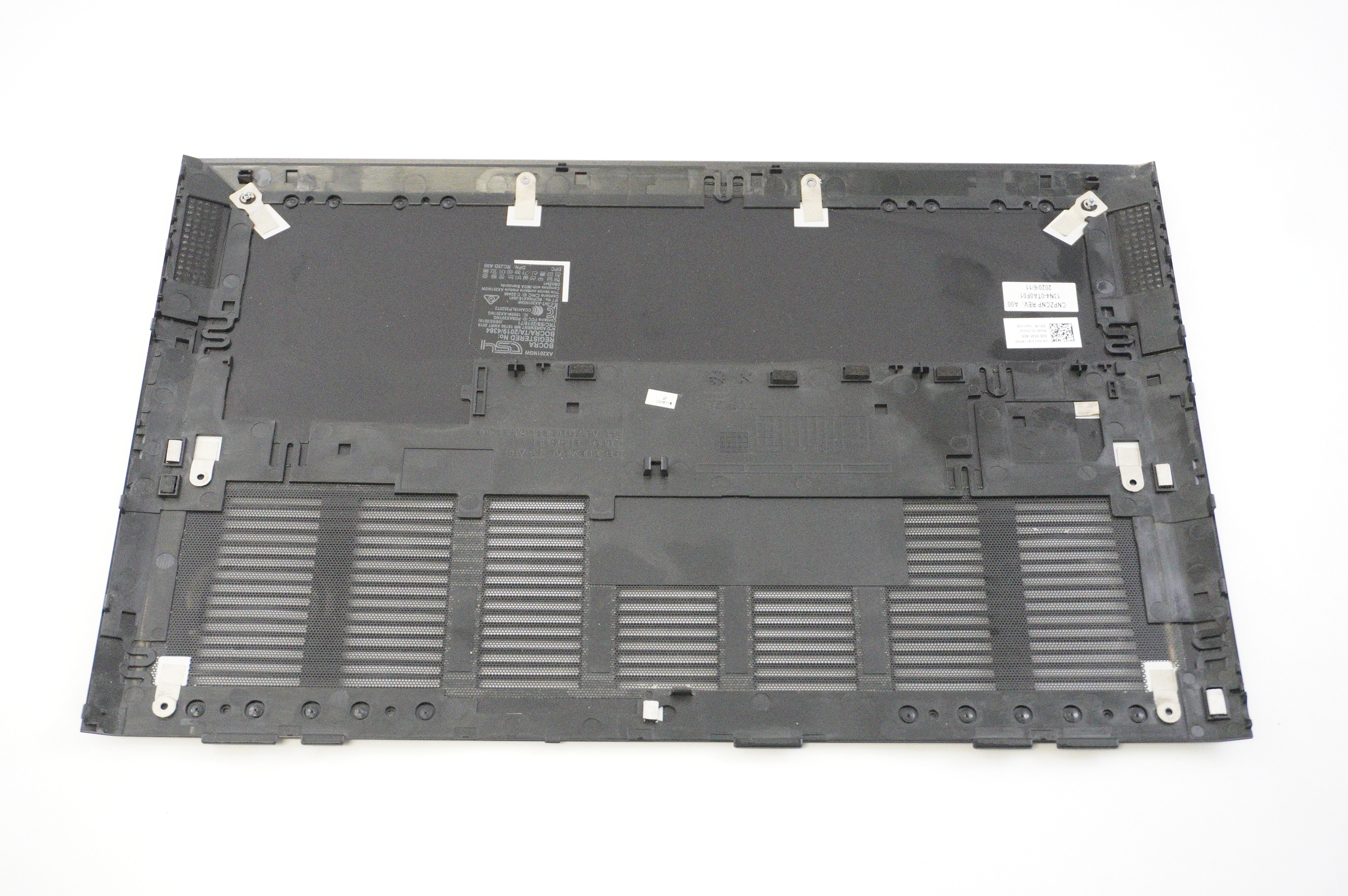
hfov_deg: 42.4
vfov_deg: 28.9
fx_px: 1740
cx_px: 674
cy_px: 448
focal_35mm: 46
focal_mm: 31
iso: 8000
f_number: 5.6
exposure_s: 1/200
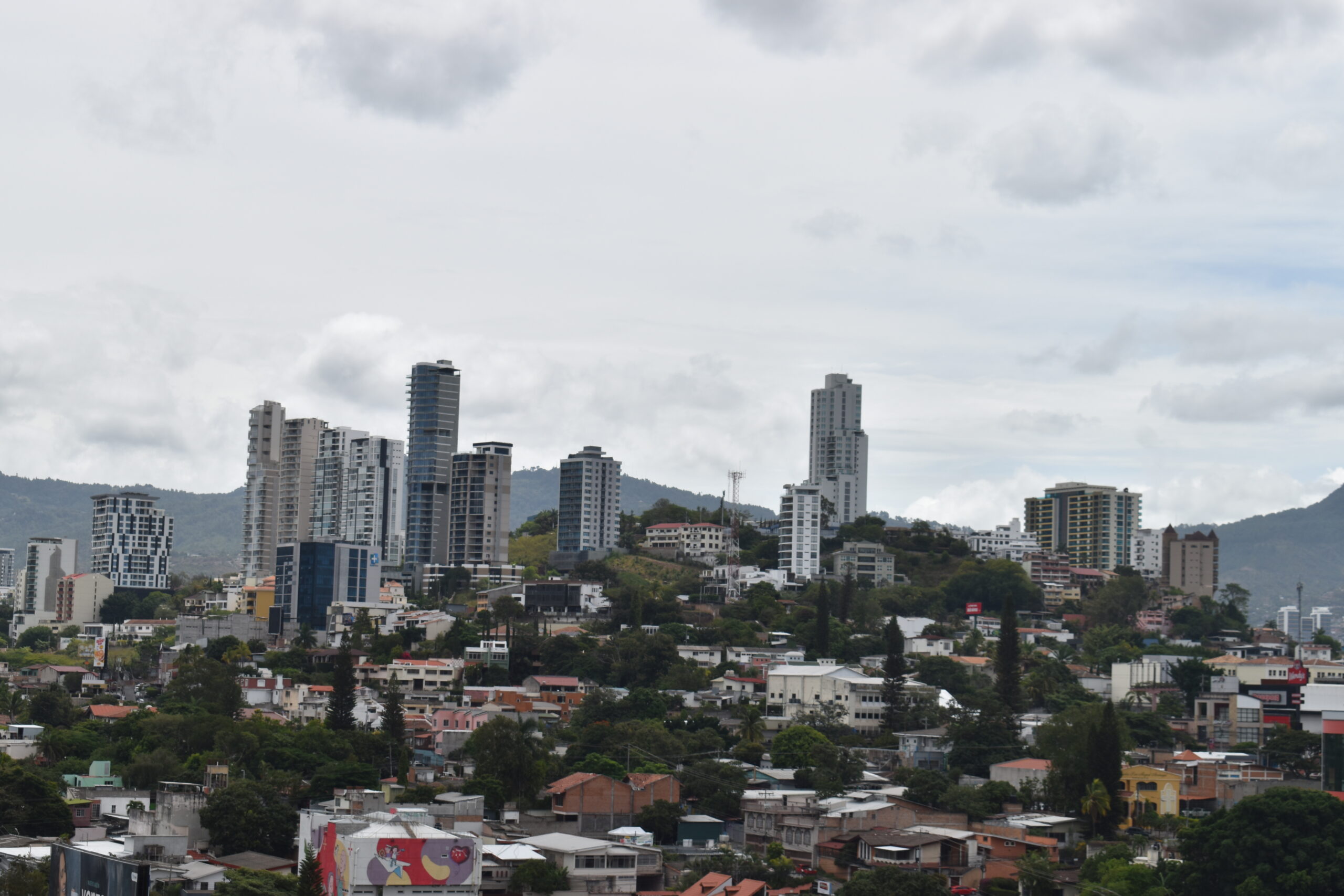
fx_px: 2520
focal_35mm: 68
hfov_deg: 29.9
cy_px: 448
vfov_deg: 20.2
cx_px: 672
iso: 100
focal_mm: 45
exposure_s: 1/400
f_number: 10
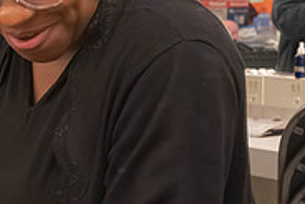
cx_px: -56
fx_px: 1874
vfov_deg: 6.2
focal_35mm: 221
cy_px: 165
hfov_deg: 9.2
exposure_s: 1/500
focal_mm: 70
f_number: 9
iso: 16000
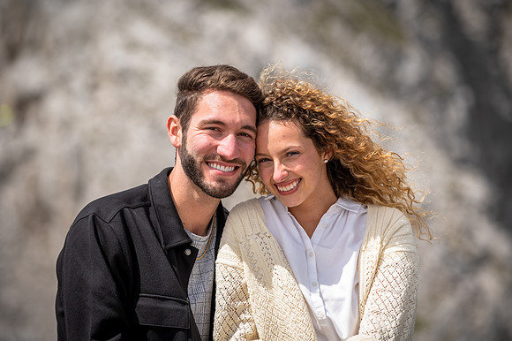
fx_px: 2558
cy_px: 170
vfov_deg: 7.6
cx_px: 256
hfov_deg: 11.4
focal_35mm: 180
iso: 100
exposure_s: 1/1250
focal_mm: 180
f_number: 4
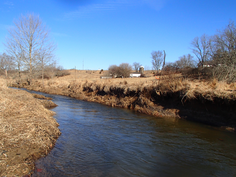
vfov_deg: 42.9
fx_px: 225
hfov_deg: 55.1
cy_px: 100
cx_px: 99
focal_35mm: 33
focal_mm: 5
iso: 100
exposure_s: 1/125
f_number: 11
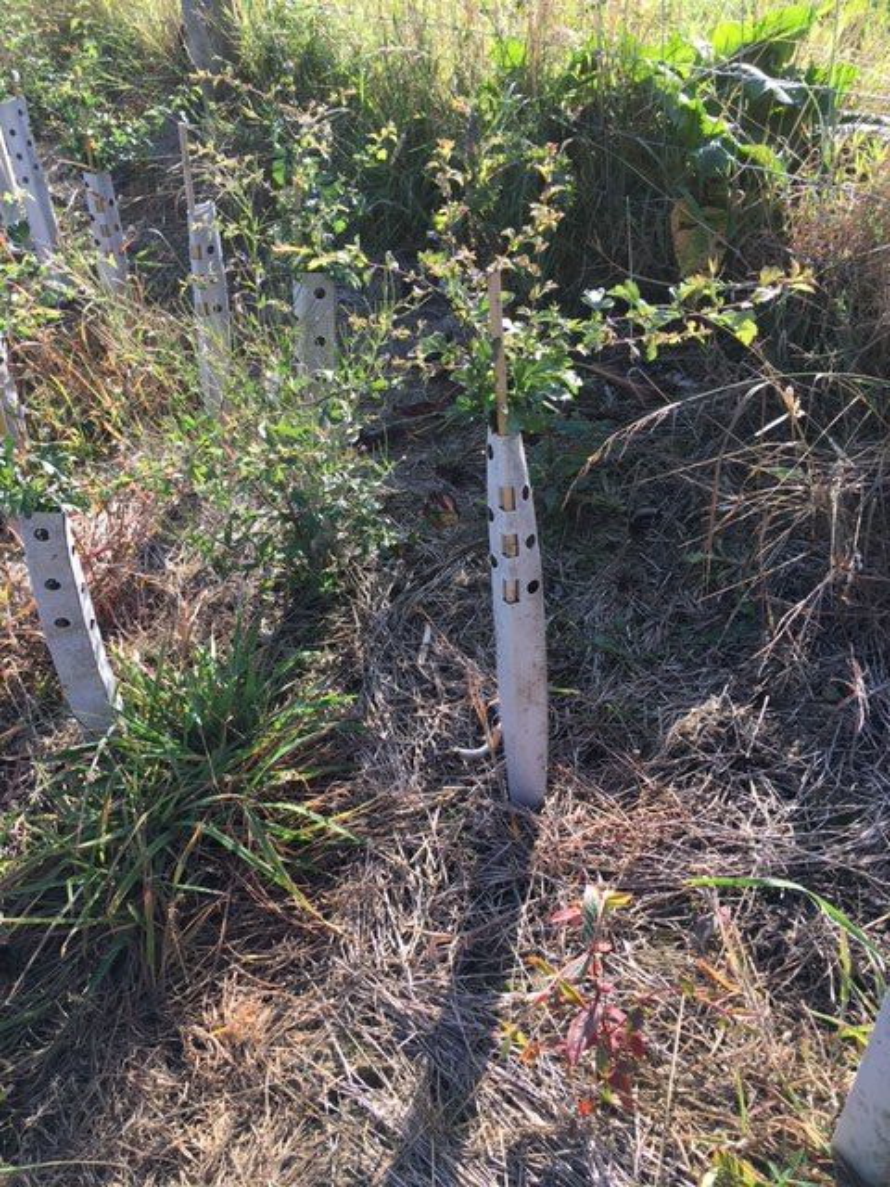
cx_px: 445
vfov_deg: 61.7
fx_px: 994
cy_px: 594
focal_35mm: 29
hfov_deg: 48.2
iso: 25
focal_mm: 4.15
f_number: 2.2
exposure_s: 1/354
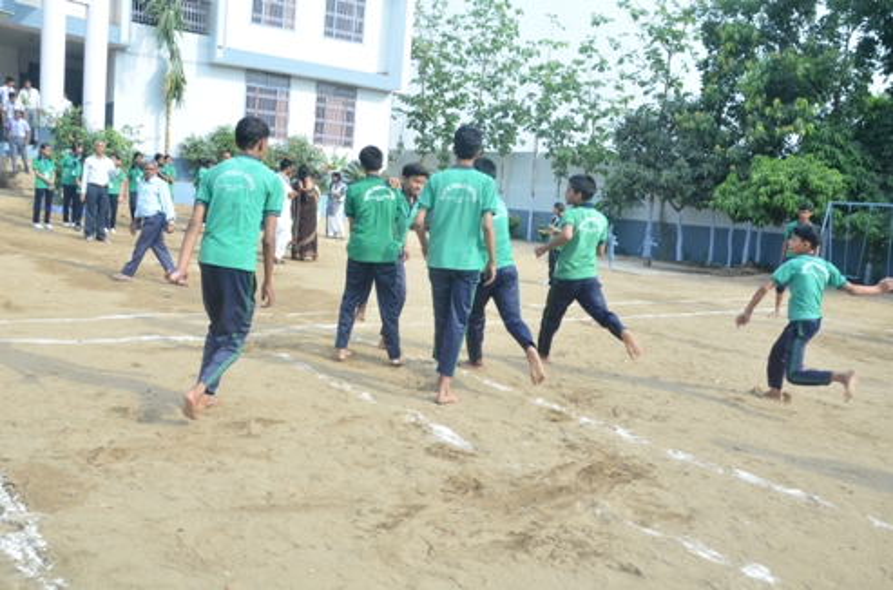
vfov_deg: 41.5
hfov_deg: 59.6
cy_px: 295
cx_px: 446
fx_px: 779
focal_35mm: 32
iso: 500
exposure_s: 1/200
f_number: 10
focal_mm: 21
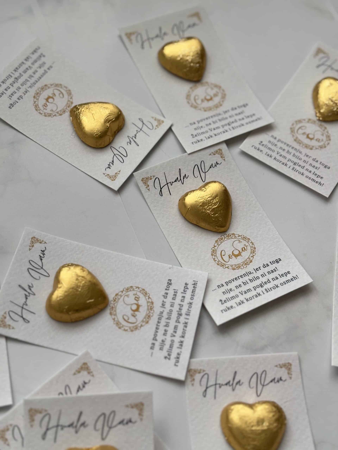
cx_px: 169
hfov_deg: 28.0
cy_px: 225
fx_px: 677
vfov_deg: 36.8
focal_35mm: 52
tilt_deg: -62.6
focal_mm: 5.96
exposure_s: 1/60
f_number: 1.6
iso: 64
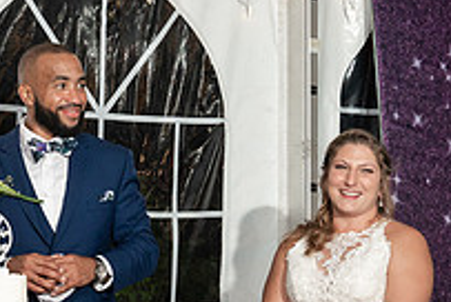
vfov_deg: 10.2
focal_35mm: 135
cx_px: -84
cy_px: 225
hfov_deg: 14.7
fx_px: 1694
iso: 1600
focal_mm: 47
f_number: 5.6
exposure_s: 1/200
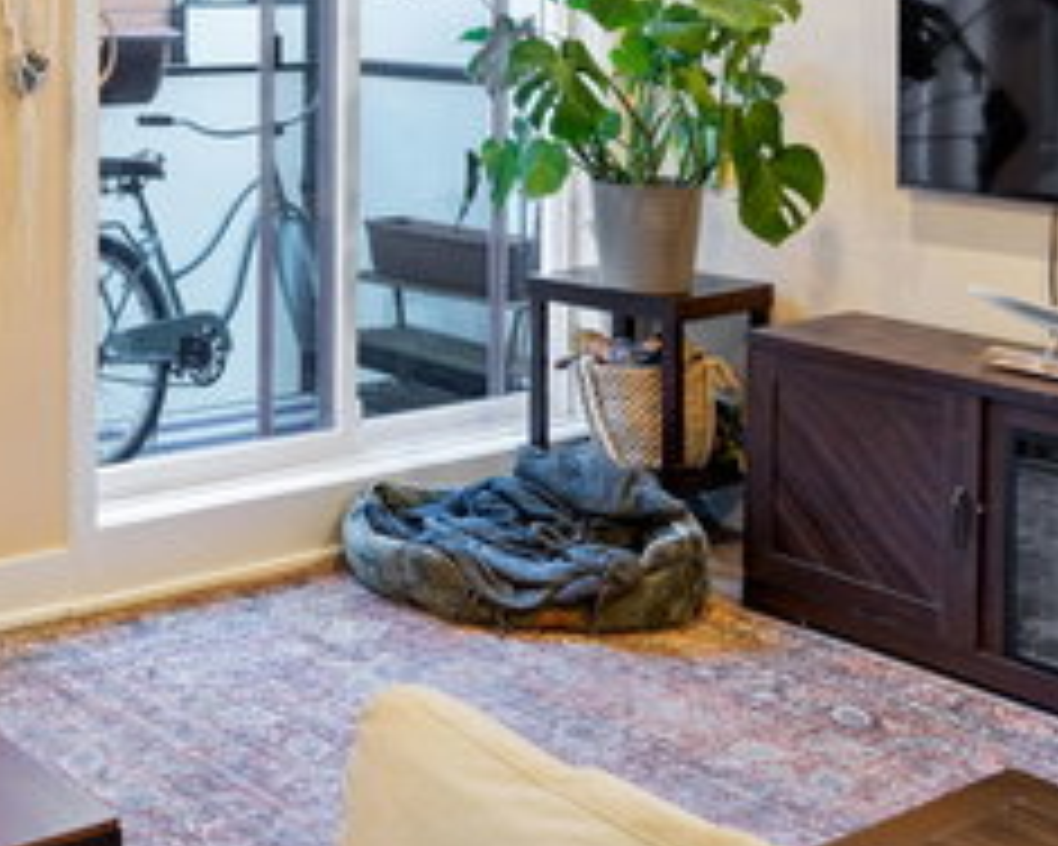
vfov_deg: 27.5
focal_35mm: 51
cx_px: -185
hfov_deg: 31.3
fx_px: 1597
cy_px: -52
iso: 100
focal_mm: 16
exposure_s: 1.6
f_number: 8
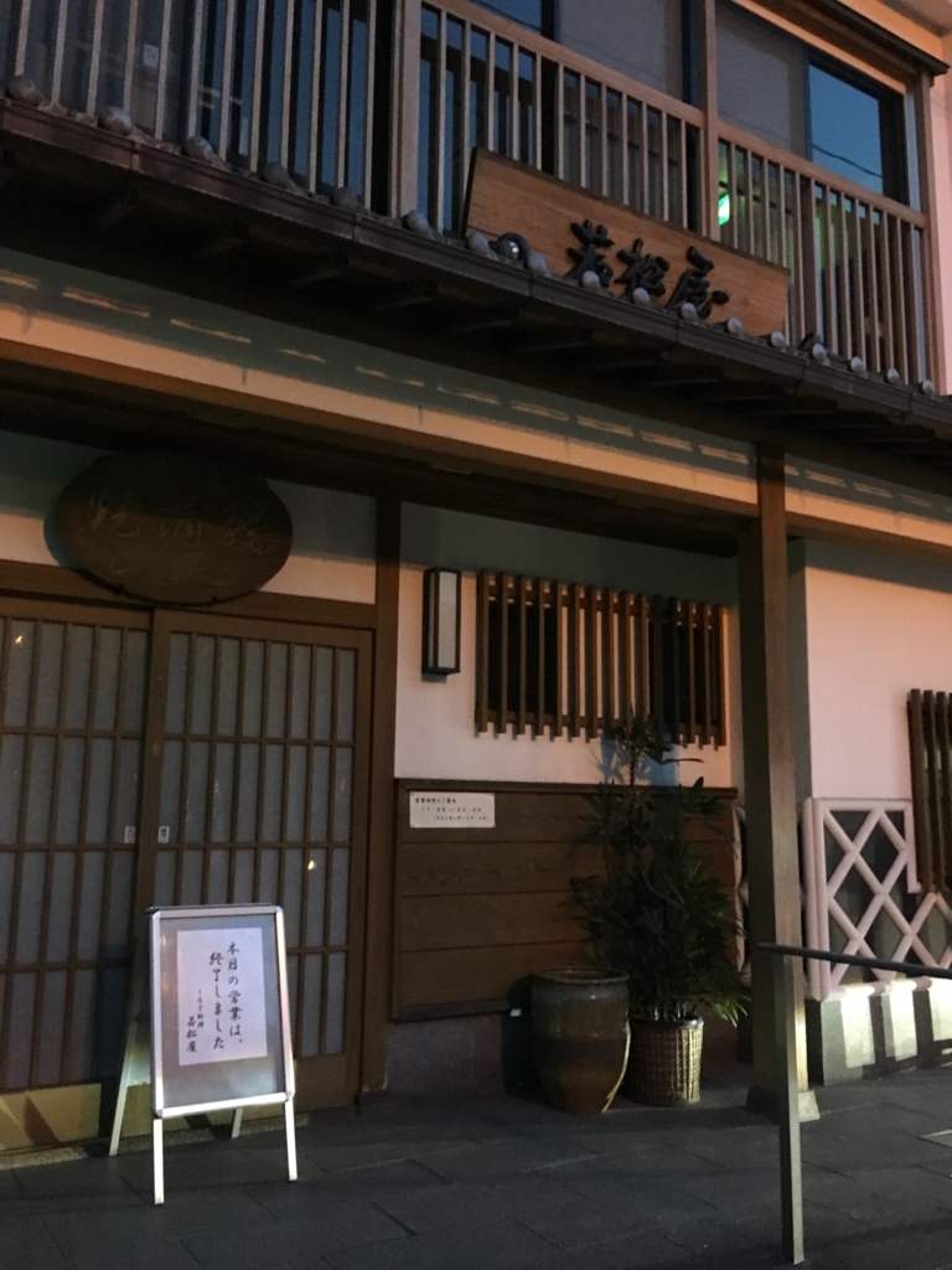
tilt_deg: +8.8
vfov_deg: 61.7
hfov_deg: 48.2
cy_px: 635
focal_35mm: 29
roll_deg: +0.1
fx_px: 1063
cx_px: 476
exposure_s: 1/15
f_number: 2.2
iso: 250
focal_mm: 4.15
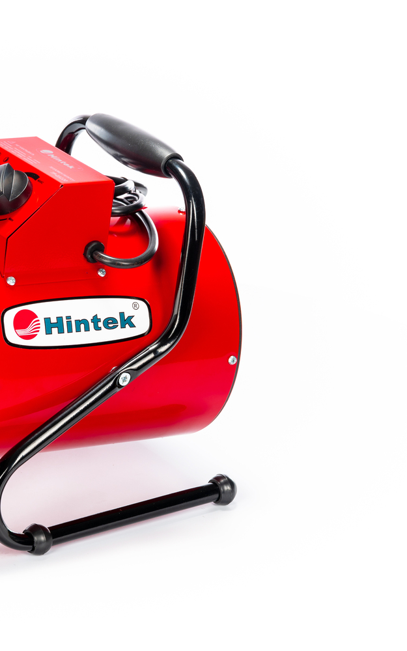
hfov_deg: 8.5
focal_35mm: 154
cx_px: 59
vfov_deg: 13.6
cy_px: 326
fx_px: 2733
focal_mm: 100
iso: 100
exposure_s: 1/2.5
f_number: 11
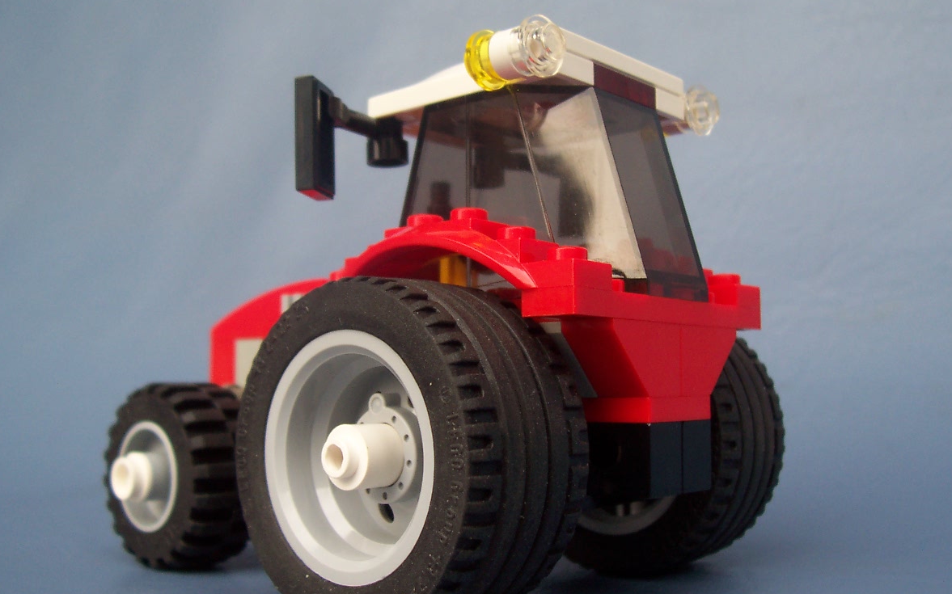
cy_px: 305
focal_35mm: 40
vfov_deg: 32.0
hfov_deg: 49.3
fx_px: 1038
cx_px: 477
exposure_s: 1/45
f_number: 2.8
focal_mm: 5.6
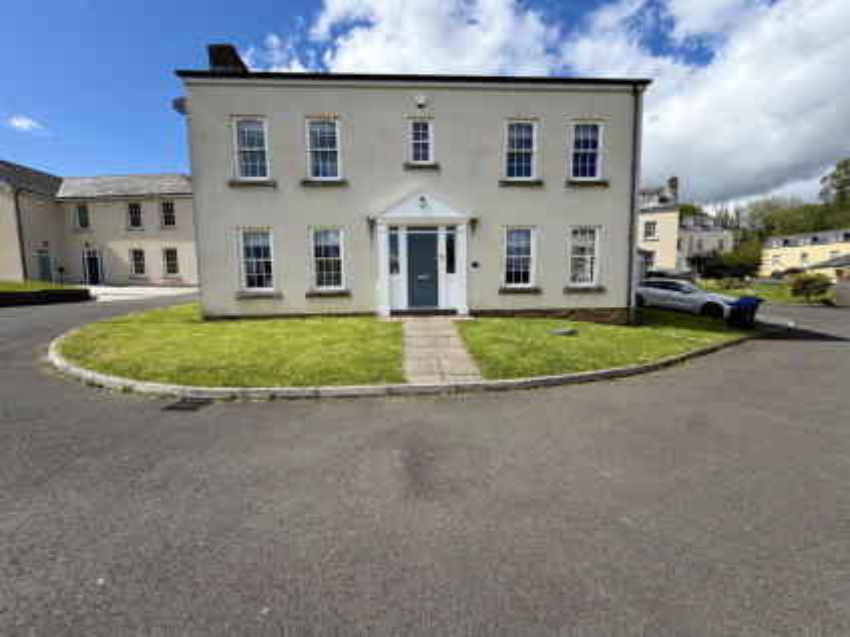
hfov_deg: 102.1
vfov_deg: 85.6
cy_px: 318
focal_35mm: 14
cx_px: 425
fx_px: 344
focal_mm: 2.22
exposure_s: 1/789
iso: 20
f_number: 2.2
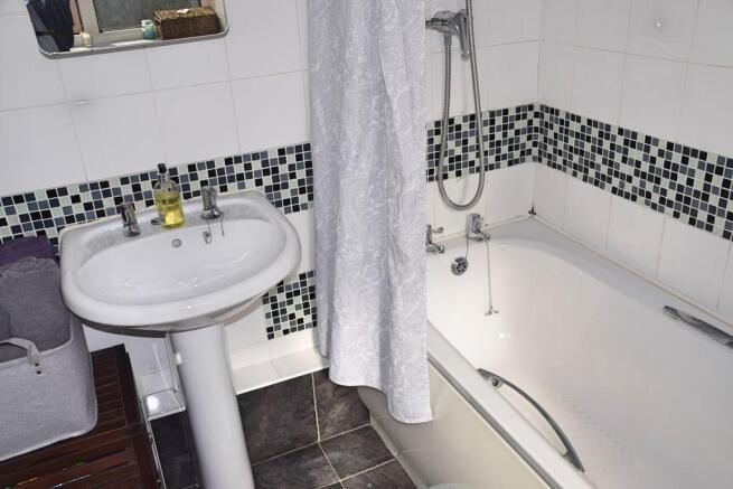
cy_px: 244
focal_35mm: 33
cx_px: 366
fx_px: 672
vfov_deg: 40.0
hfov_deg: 57.2
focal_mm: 22
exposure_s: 1/200
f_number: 10
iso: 100
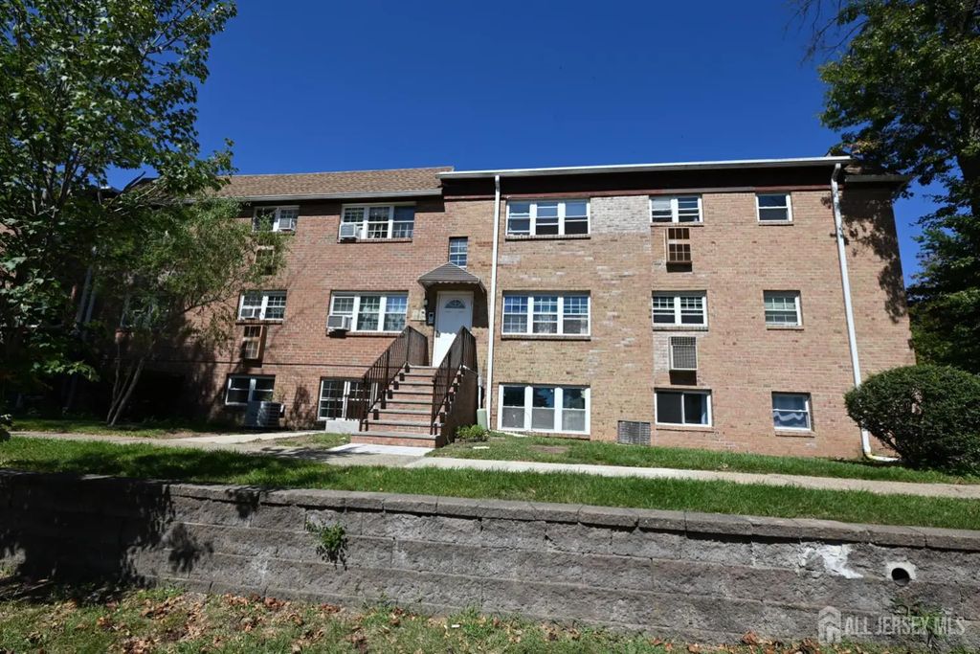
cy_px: 327
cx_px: 490
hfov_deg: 98.5
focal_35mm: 16
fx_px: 422
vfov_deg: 75.5
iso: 100
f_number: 8
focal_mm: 15.5
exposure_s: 1/400
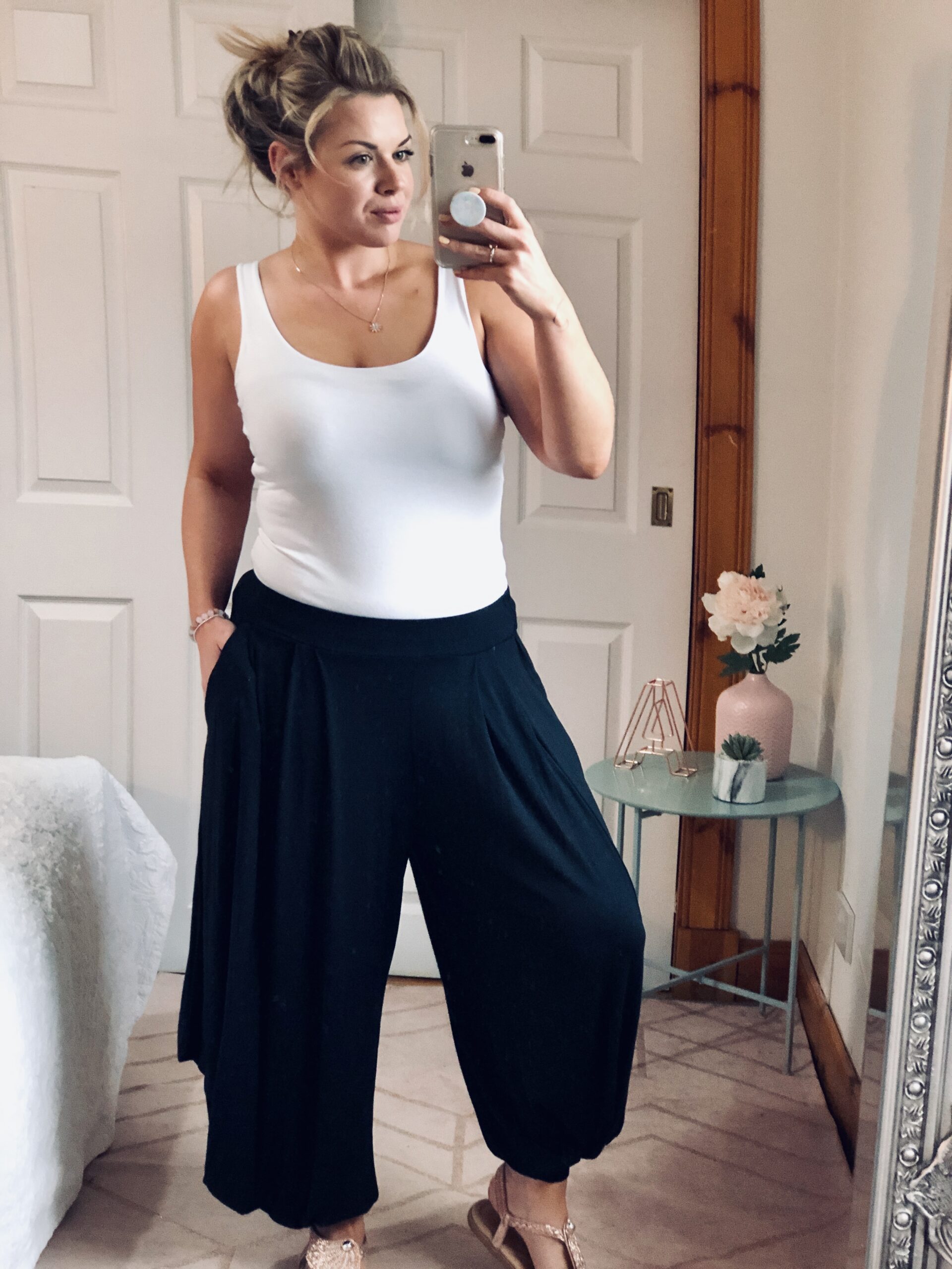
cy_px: 634
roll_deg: -2.5
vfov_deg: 33.8
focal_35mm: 57
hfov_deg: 25.7
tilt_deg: -19.6
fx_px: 2090
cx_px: 476
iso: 400
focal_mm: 6.6
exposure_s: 1/33
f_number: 2.8
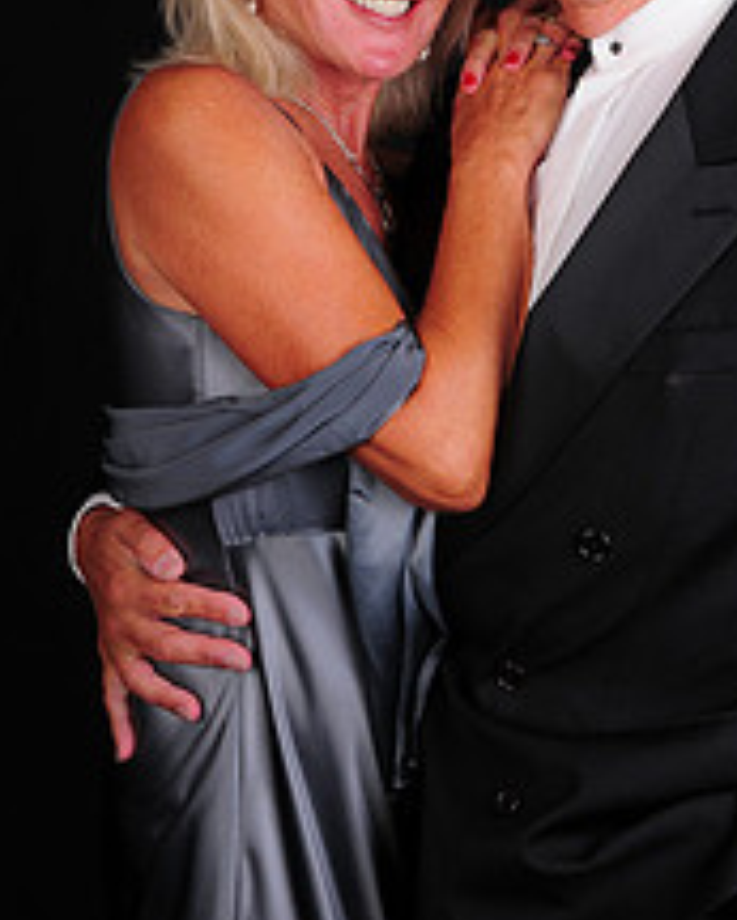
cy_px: 307
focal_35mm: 85
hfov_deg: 18.0
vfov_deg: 22.4
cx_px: 552
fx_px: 2315
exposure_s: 1/125
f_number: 8
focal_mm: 29
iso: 200
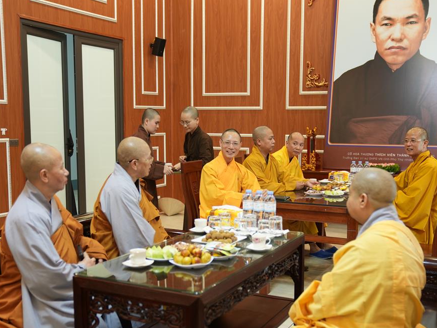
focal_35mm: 45
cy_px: 189
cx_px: 230
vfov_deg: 32.1
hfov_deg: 42.1
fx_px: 568
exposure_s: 1/40
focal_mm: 34
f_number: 2.8
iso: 500
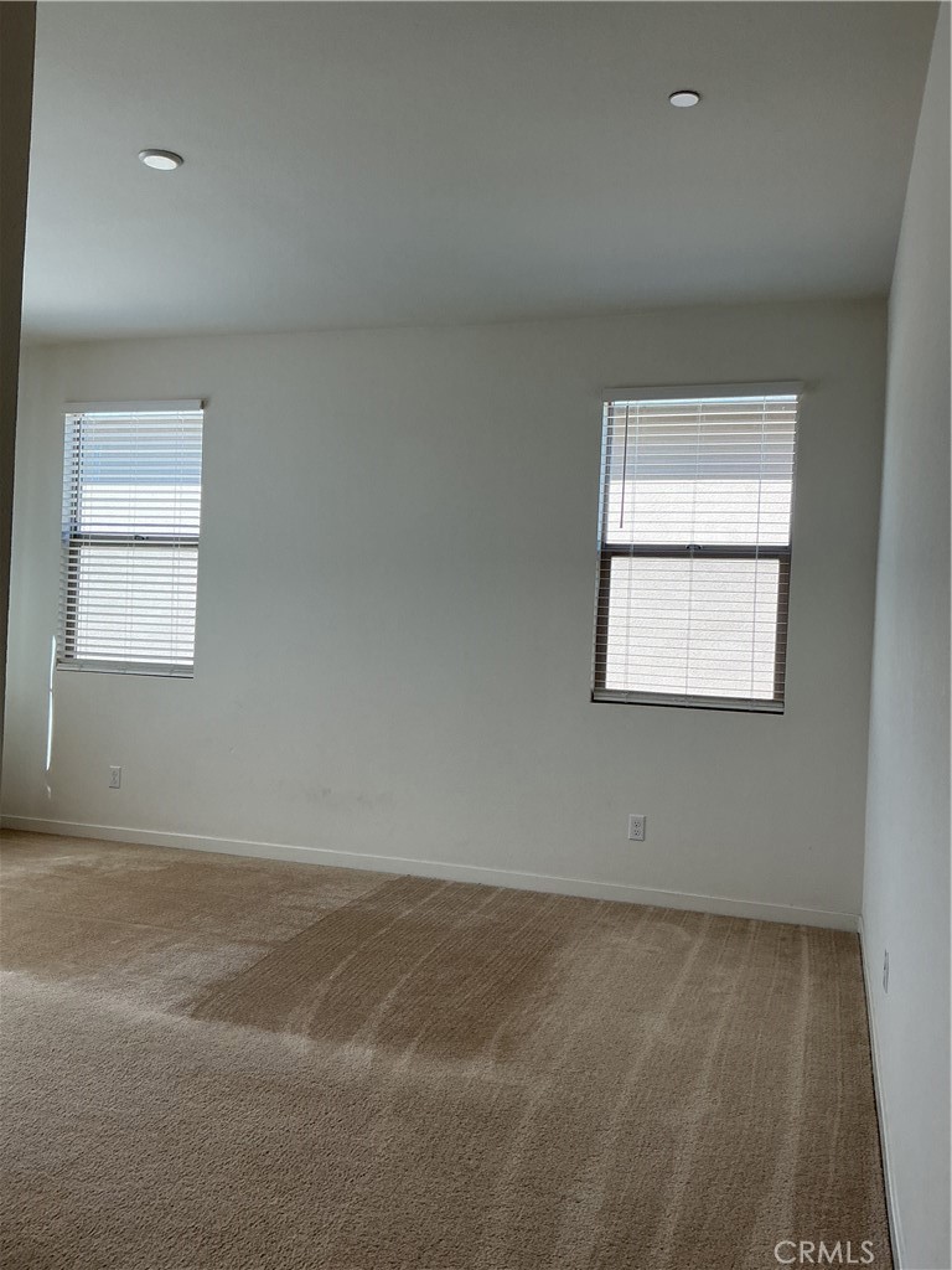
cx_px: 476
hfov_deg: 48.2
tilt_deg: +0.7
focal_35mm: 29
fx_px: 1063
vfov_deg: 61.7
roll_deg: -2.9
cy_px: 635
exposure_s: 1/128
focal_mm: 3
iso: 32
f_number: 1.8
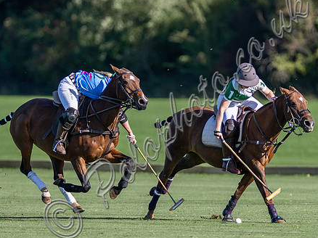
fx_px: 8107
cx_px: 180
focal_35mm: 883
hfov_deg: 2.2
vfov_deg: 1.7
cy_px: 168
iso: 160
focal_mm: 300
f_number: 3.2
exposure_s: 1/2500
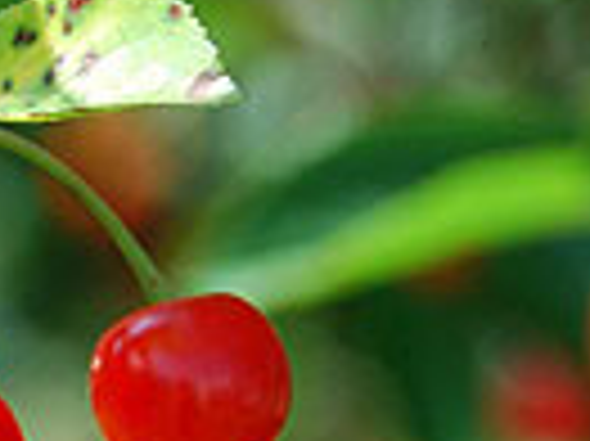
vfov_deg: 2.7
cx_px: -198
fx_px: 9451
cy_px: 286
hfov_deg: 3.6
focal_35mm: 555
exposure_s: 1/125
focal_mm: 112
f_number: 7.1
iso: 200
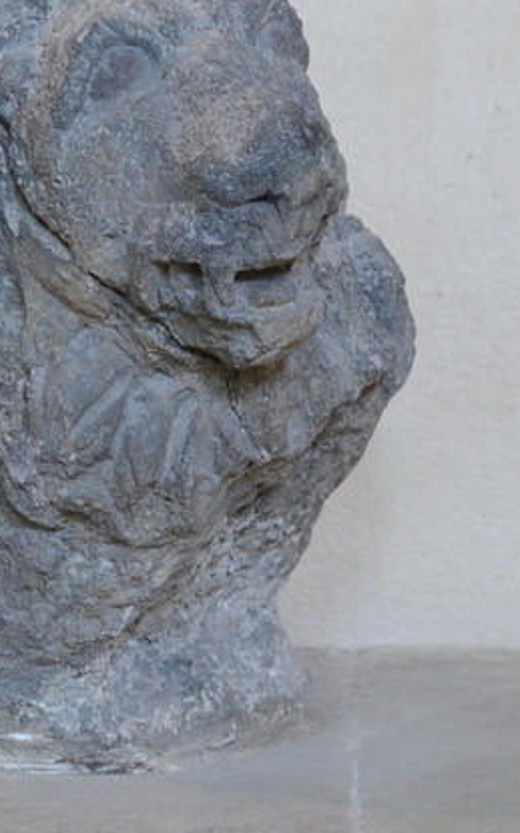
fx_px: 2883
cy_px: 295
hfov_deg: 10.3
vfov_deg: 16.4
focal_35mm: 127
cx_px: 108
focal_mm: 52
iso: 1000
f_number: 5
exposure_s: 1/40
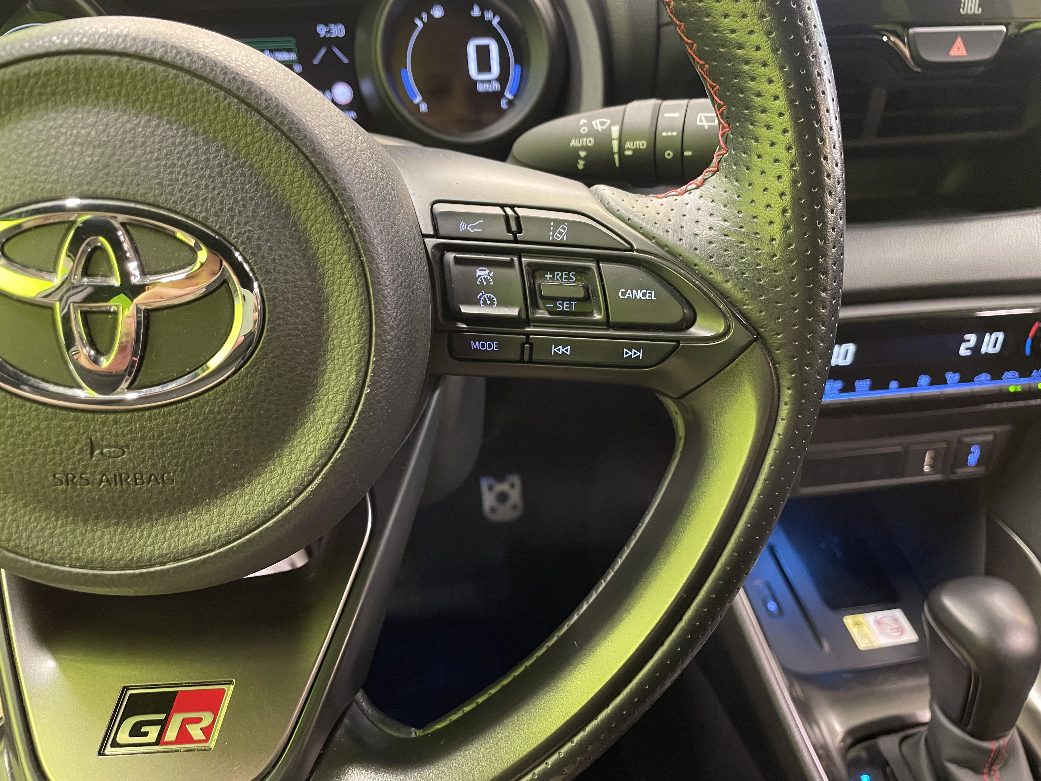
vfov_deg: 53.1
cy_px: 390
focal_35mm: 26
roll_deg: +0.5
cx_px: 520
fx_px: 782
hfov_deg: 67.3
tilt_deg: -32.1
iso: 500
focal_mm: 4.2
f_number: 1.6
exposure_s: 1/25
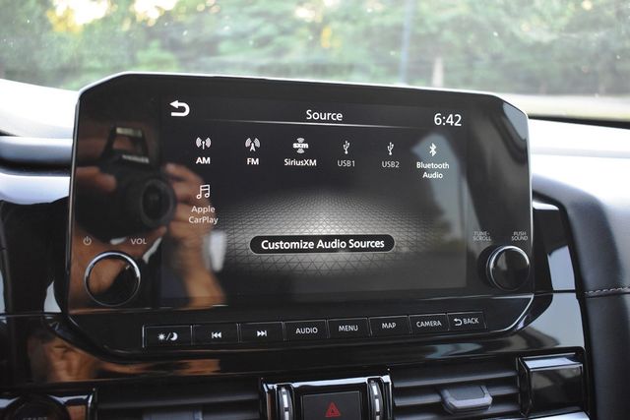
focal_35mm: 36
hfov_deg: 53.1
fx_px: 630
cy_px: 210
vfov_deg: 36.9
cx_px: 315
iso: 1600
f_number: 3.8
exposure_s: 1/125
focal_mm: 24
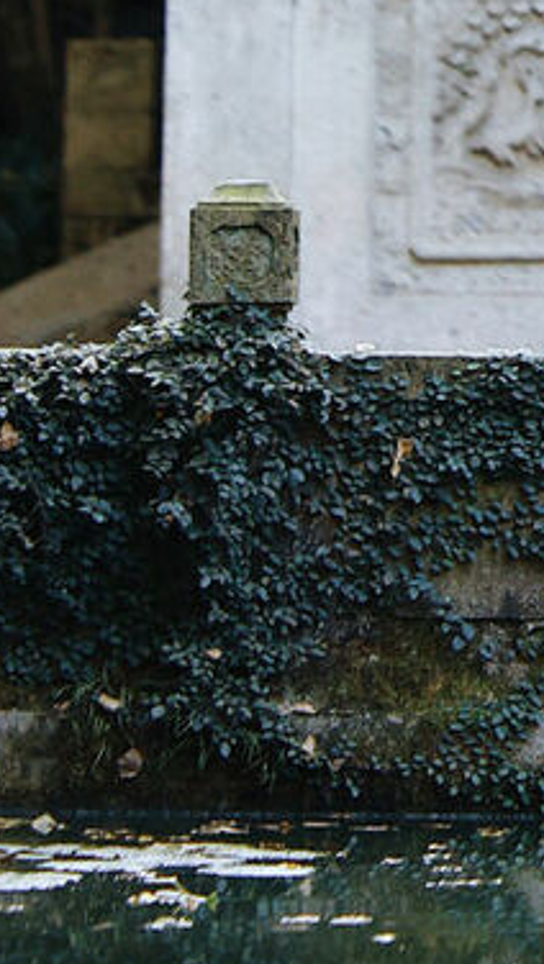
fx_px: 11110
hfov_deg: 2.8
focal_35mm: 434
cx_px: 1250
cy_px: -863
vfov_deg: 4.9
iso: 1250
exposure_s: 1/250
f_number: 2.8
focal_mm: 100
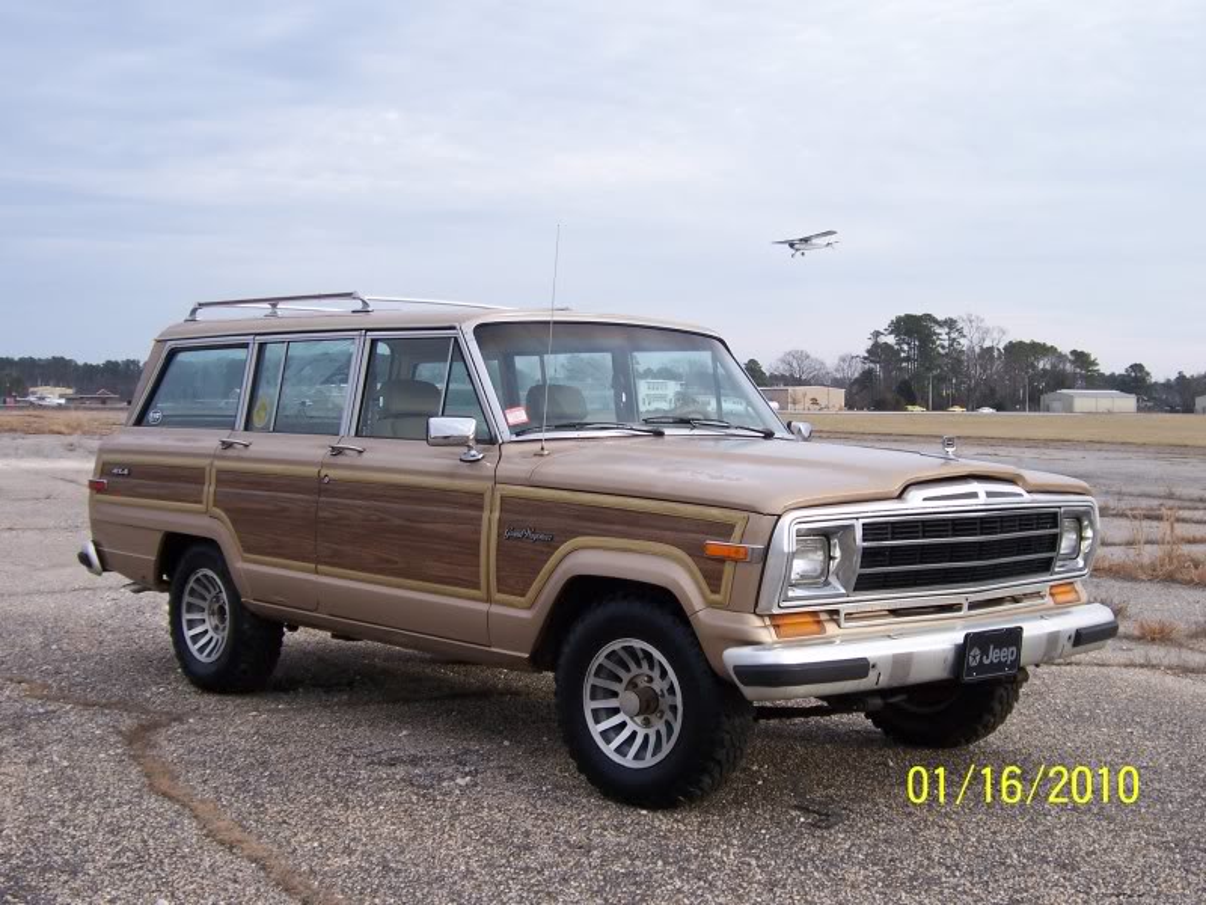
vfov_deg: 29.7
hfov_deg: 38.9
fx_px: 1707
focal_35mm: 49
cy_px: 452
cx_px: 603
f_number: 4
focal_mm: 8.2
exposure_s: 1/180
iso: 80
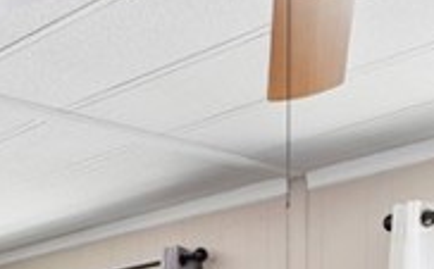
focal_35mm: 92
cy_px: 494
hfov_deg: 22.4
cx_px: 107
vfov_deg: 12.8
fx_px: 1086
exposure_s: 1/1.67
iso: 250
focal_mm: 16
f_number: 7.1
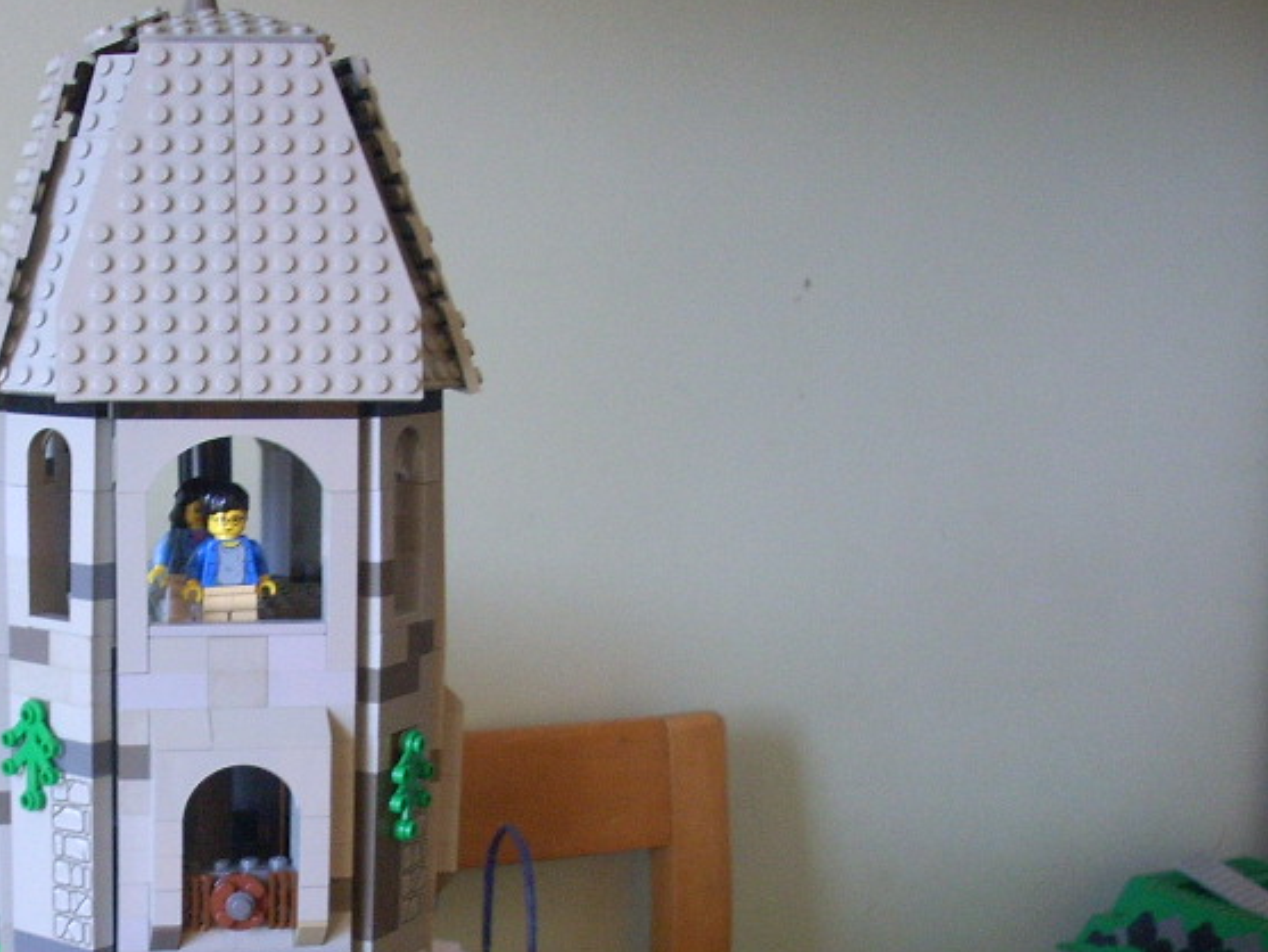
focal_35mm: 68
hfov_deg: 28.0
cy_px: 667
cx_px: 250
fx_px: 2491
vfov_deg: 21.5
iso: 175
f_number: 2.8
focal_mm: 6.2
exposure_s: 1/30
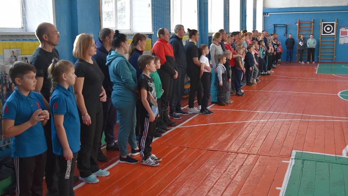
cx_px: 173
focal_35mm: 40
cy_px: 91
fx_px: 365
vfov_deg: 30.0
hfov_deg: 51.0
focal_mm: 25
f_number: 4
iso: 800
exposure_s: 1/200
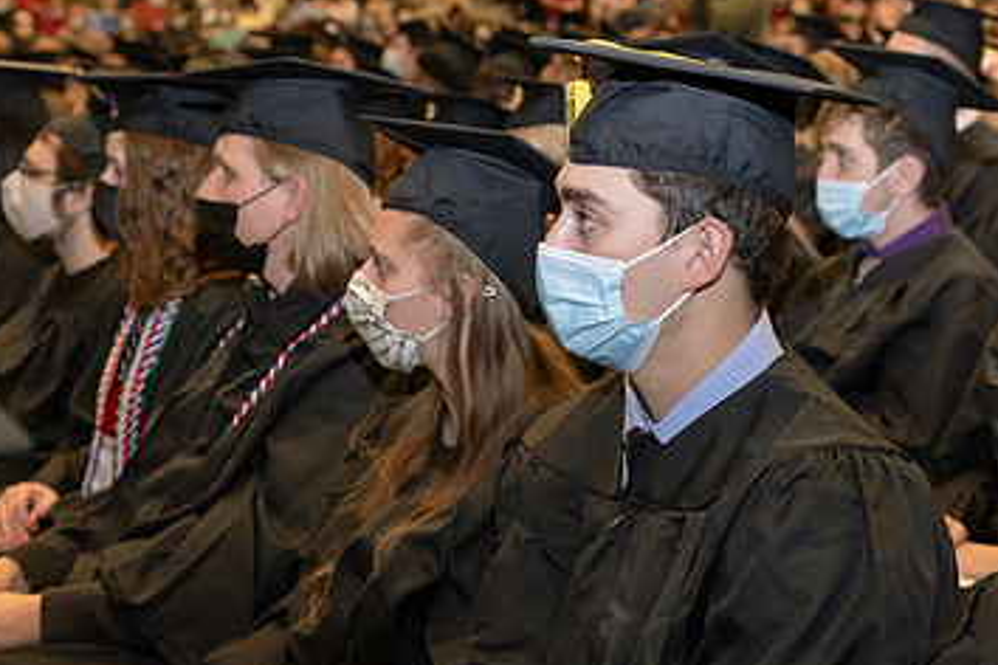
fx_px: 1996
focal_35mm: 72
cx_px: 620
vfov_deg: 18.9
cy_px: 396
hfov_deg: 28.0
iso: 1600
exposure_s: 1/200
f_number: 4
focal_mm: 44
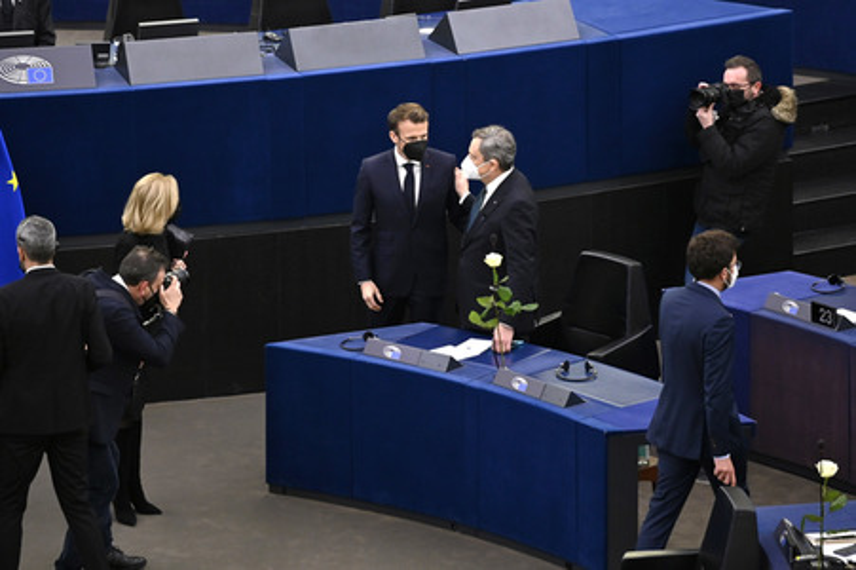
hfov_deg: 10.3
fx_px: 4752
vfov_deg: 6.9
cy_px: 285
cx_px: 428
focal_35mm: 200
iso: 800
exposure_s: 1/320
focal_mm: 200
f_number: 2.8
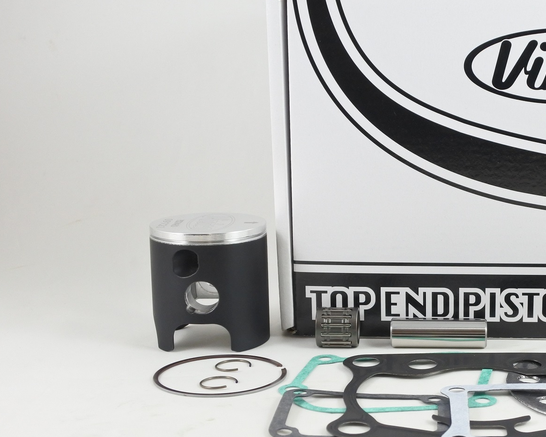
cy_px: 255
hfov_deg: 34.1
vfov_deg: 28.1
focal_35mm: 54
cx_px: 407
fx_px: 873
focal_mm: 14.3
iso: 560
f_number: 4
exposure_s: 1/125
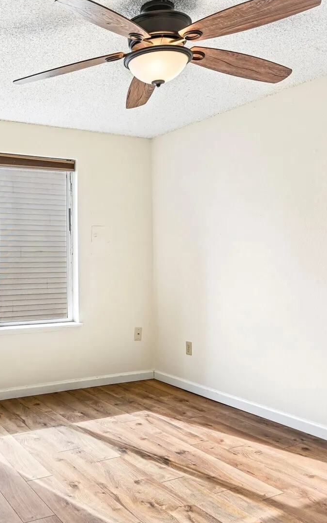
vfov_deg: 59.6
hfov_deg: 37.3
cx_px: 43
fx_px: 456
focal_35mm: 32
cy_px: 252
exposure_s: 1/400
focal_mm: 20
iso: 400
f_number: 8
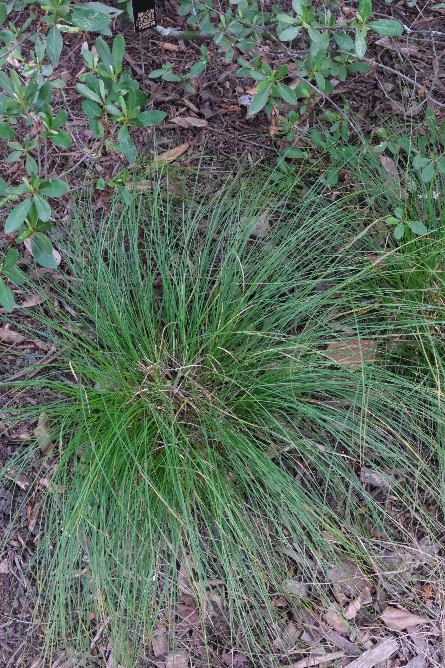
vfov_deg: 40.3
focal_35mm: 49
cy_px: 334
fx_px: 908
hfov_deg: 27.5
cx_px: 222
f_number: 16
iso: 3200
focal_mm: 32.9
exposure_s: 1/25
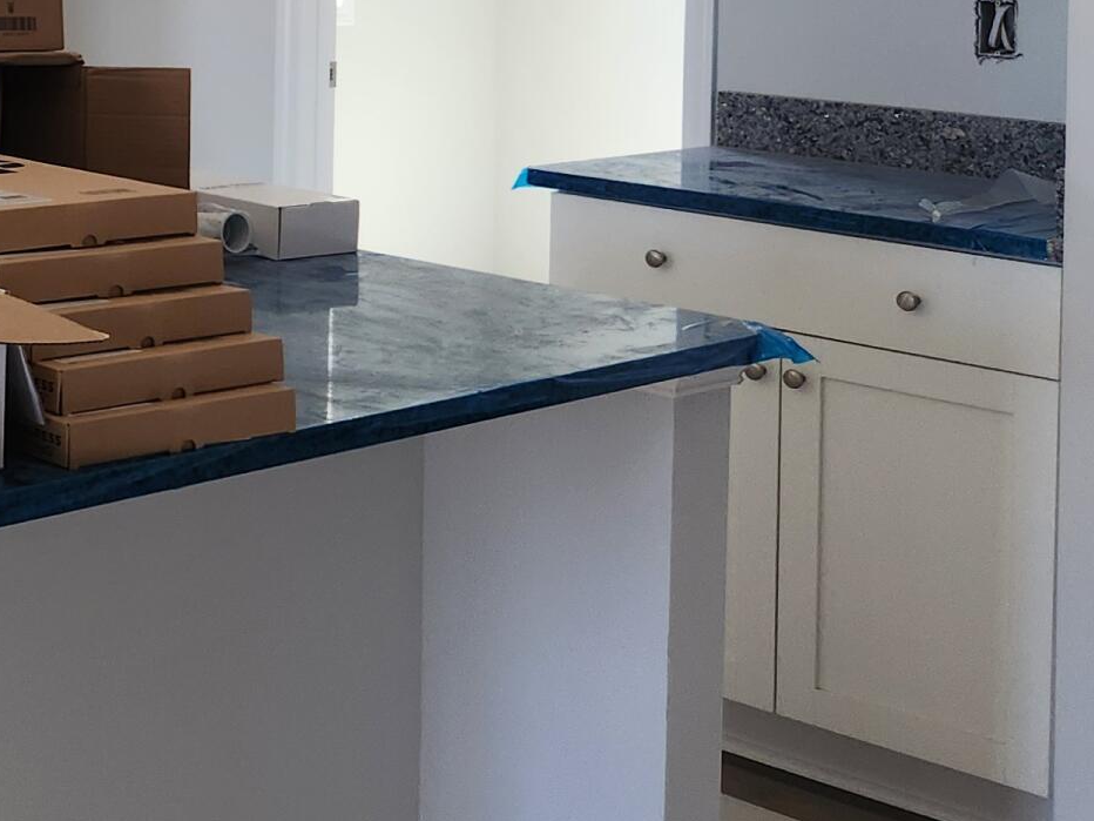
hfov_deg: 22.2
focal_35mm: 74
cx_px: -507
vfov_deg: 18.9
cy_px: -147
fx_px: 2339
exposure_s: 1/180
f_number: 1.8
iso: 125
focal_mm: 5.4
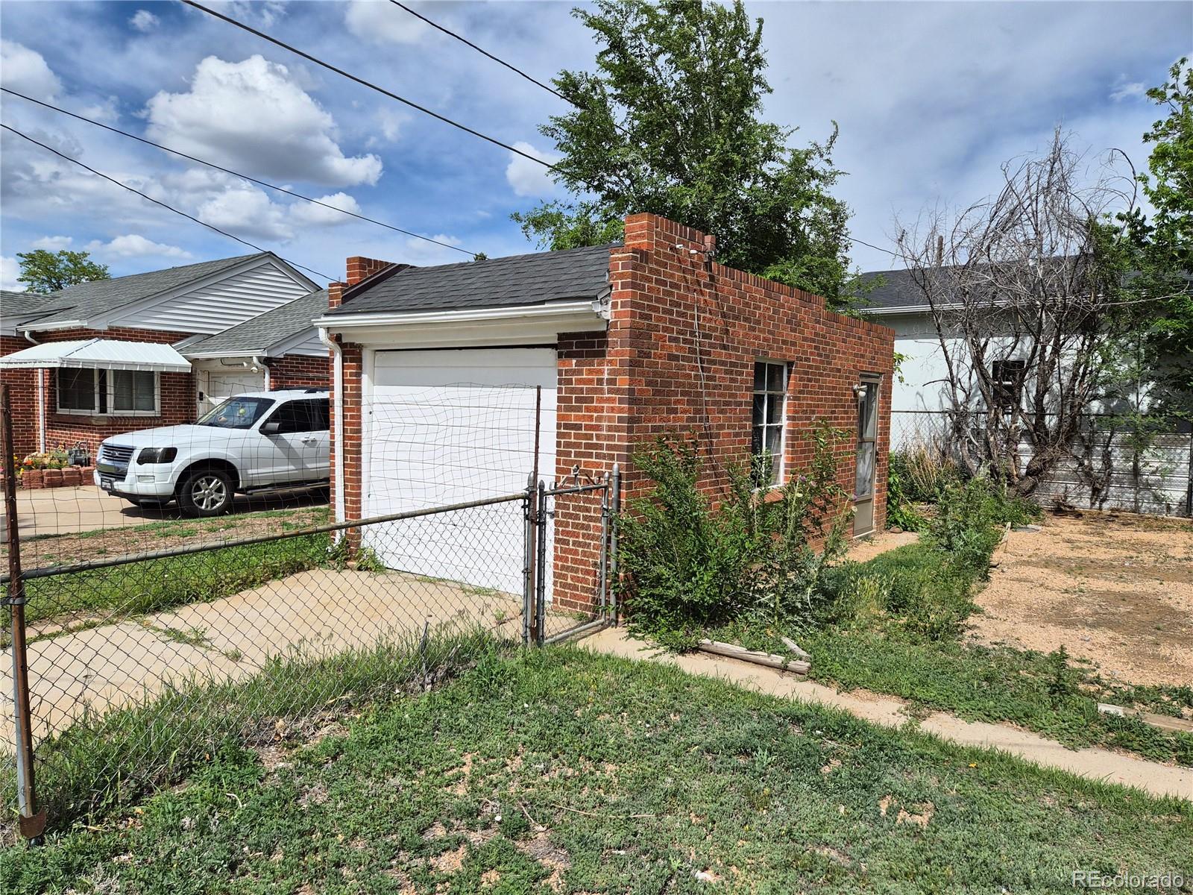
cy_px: 448
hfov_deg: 73.9
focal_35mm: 23
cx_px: 596
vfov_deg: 58.9
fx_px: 793
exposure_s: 1/7696
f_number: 1.8
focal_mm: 5.4
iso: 64
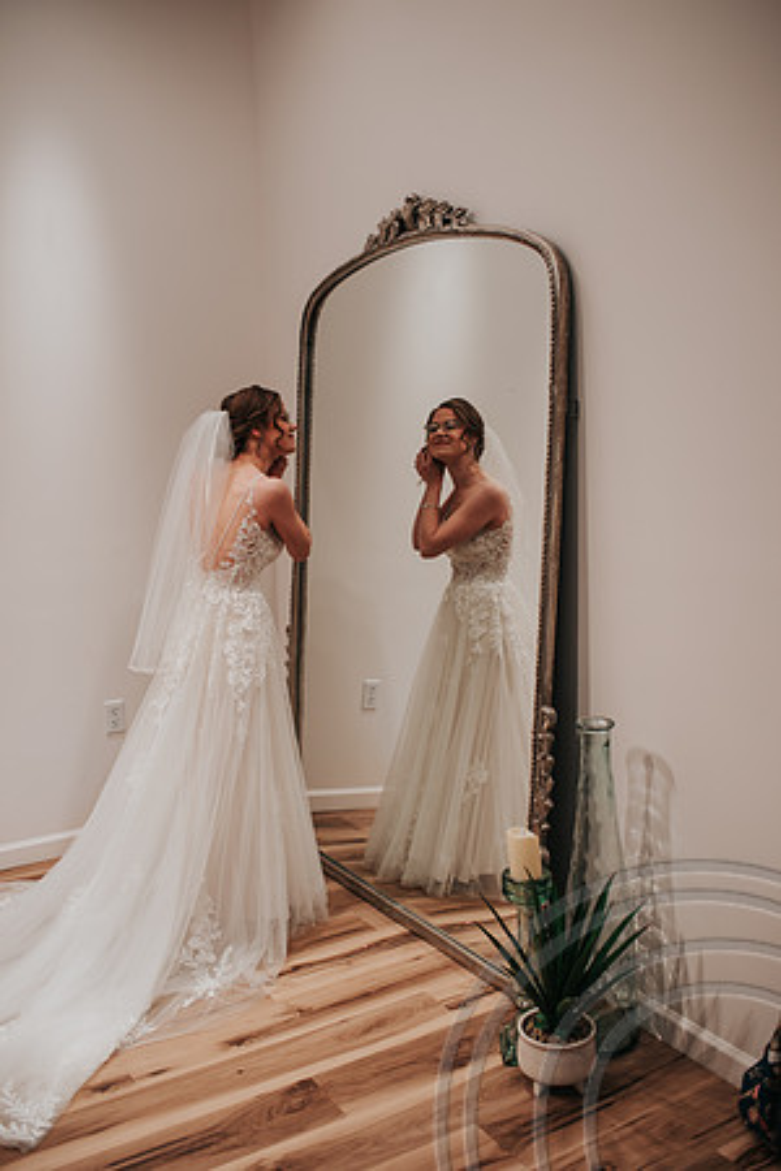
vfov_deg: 54.4
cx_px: 390
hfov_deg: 37.9
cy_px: 586
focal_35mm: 35
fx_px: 1139
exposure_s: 1/125
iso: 140
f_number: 2.8
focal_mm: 35
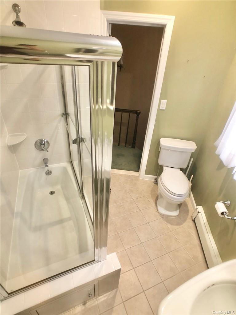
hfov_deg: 49.7
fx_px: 255
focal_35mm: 28
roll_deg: -4.8
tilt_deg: -32.5
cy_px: 158
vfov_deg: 63.4
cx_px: 118
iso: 40
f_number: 1.8
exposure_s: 1/20
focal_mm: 3.99
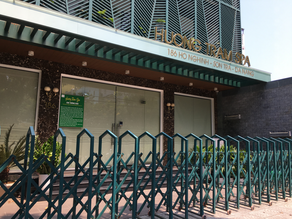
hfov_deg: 61.7
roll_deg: -0.8
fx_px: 245
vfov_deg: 48.2
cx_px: 146
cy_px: 110
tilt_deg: +8.7
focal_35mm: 29
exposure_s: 1/596
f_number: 2.2
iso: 25
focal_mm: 4.15
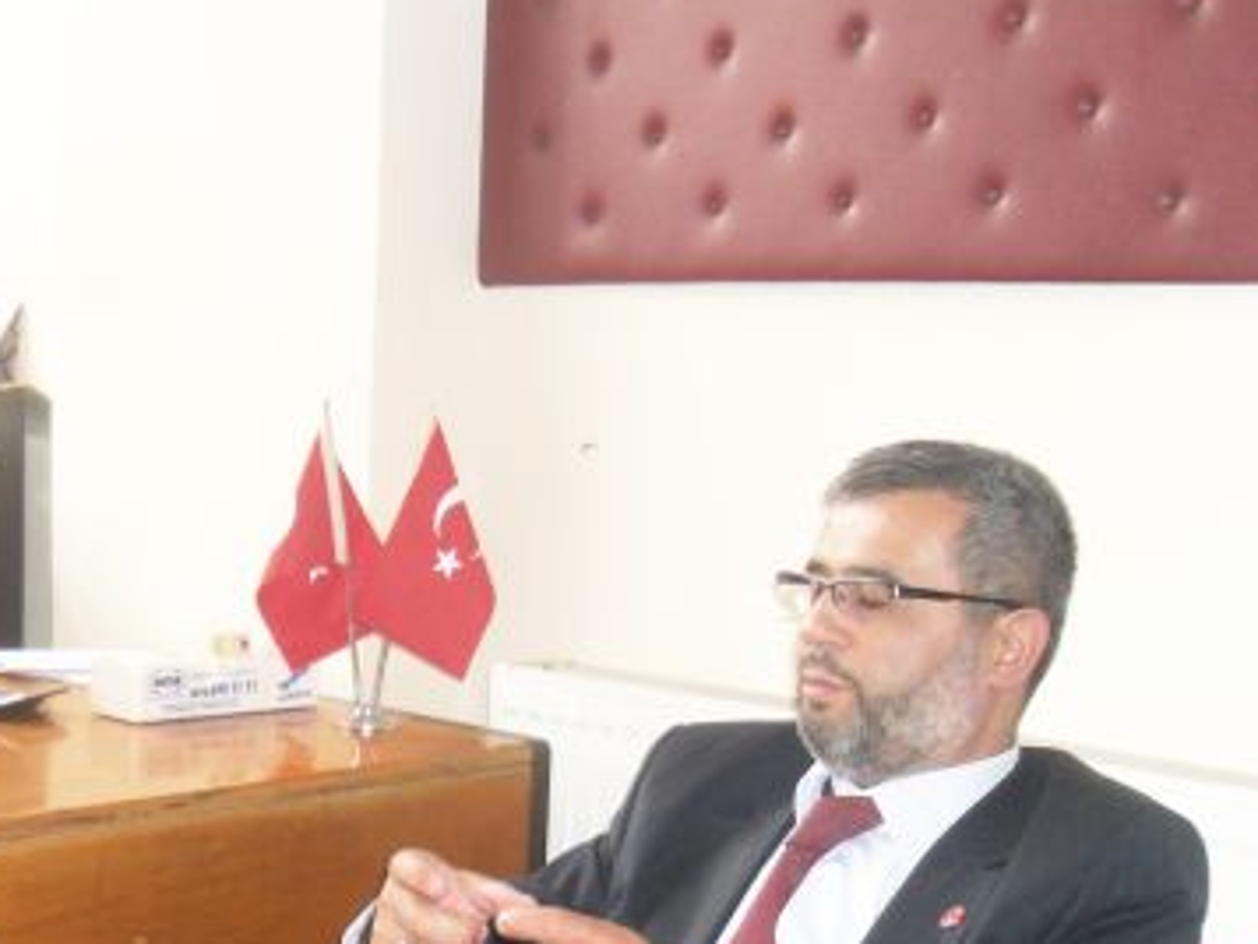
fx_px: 2218
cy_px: 810
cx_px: 176
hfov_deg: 30.5
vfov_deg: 23.5
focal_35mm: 61
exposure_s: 1/45
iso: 200
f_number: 2.8
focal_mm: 6
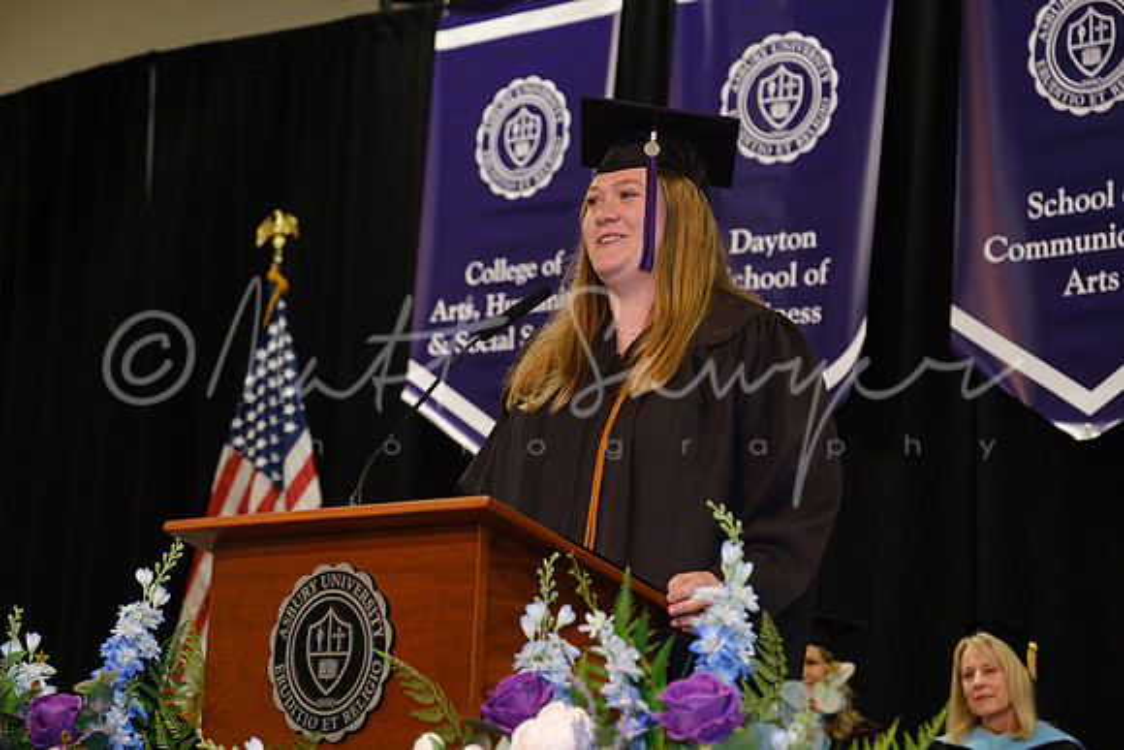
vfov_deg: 16.5
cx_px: 562
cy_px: 375
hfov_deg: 24.5
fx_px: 2592
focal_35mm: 83
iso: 1250
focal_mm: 55
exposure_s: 1/125
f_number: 4
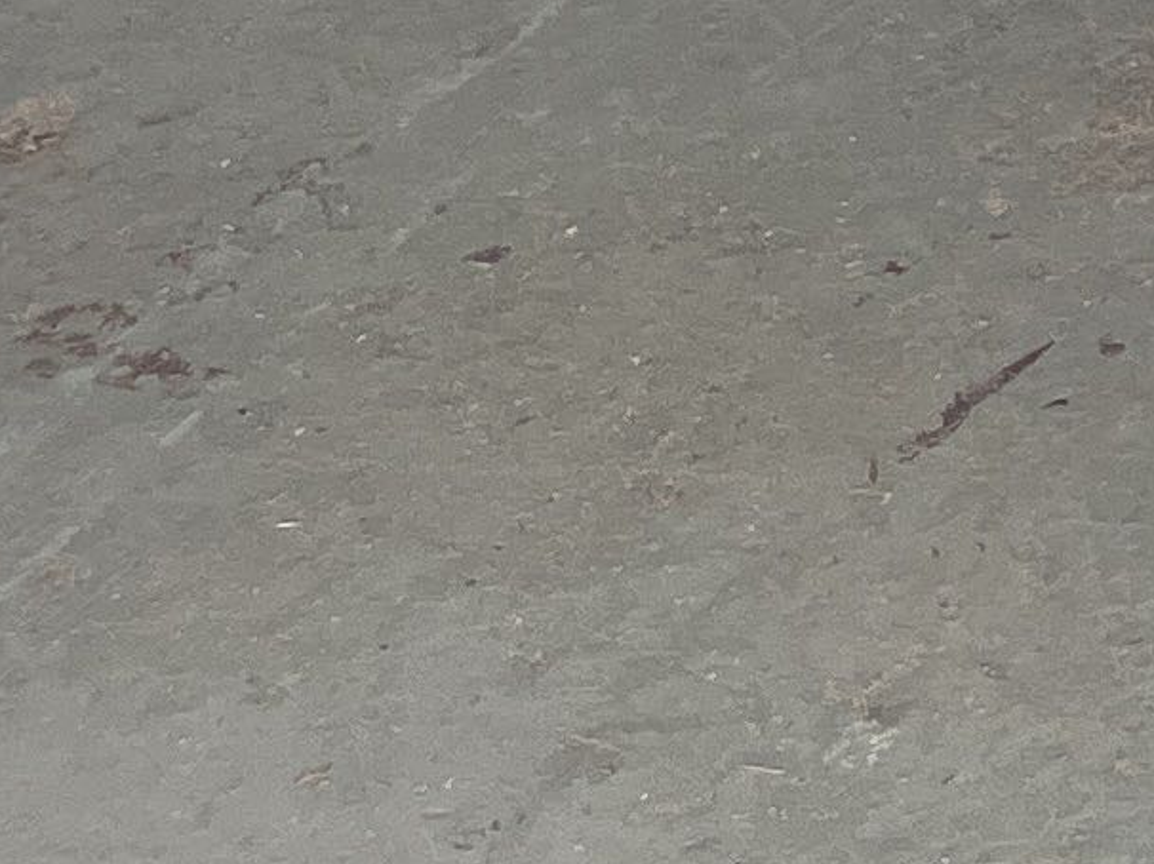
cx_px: 2999
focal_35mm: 173
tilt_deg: -28.1
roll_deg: +0.1
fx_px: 5765
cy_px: -1416
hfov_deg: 9.7
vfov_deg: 7.8
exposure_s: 1/121
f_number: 1.5
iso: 100
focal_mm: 5.7
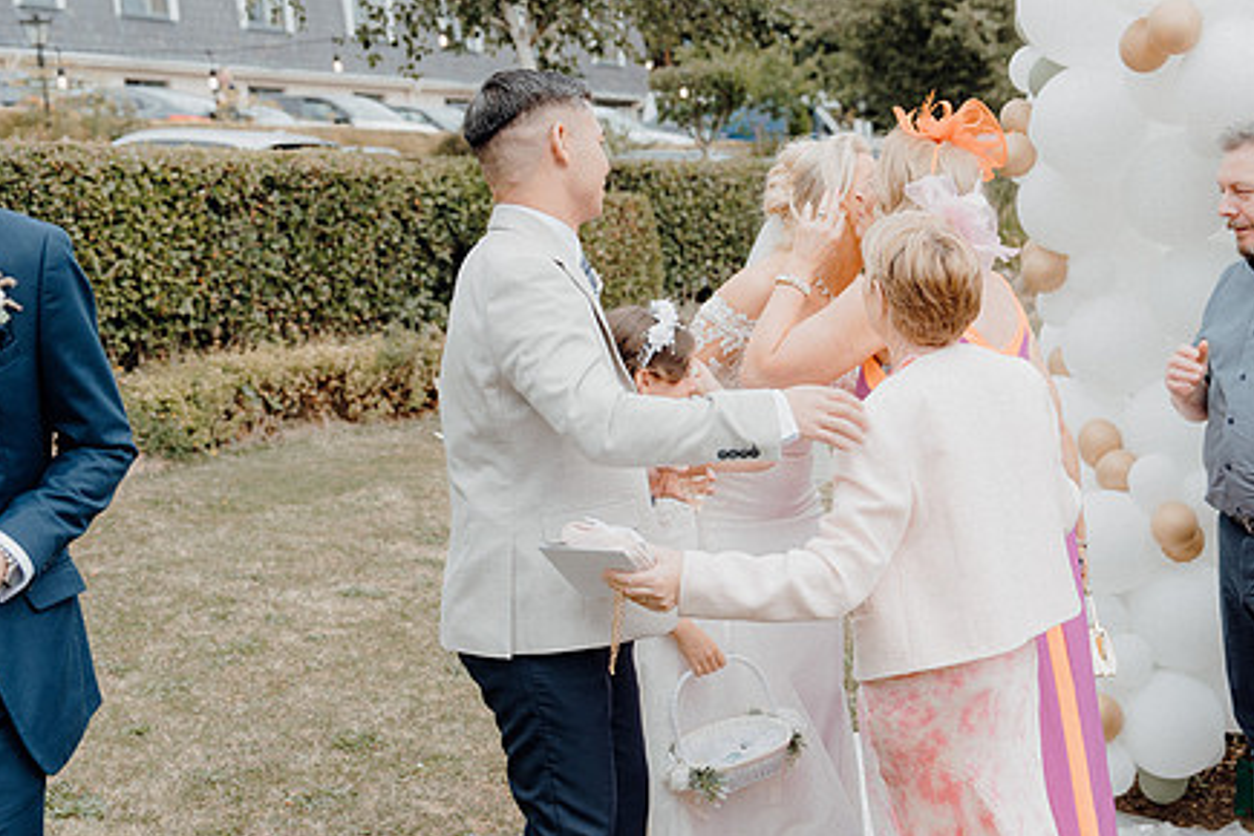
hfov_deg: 35.4
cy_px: 486
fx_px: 1951
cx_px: 799
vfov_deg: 24.2
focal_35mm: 56
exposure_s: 1/500
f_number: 3.5
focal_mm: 42
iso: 125
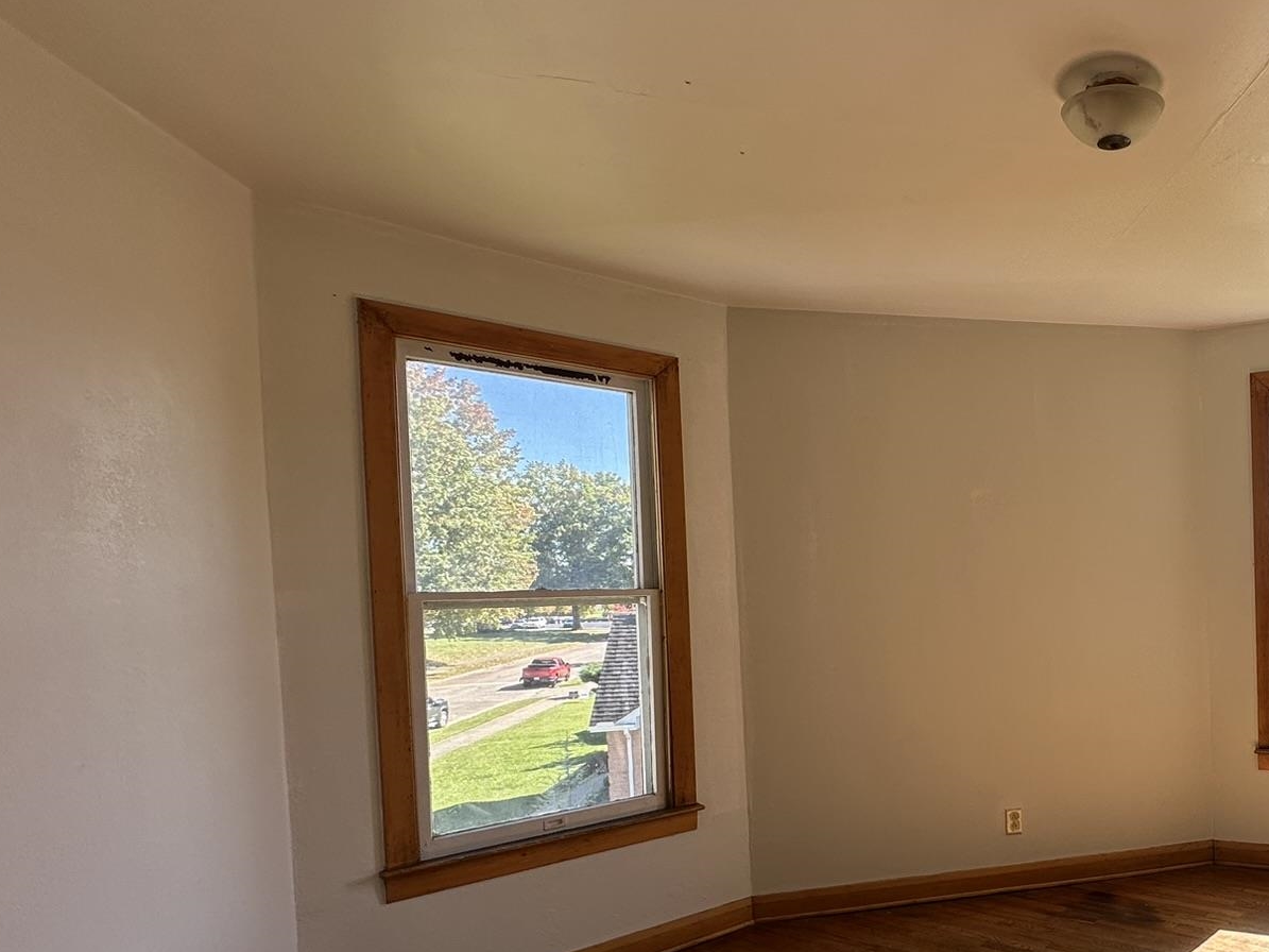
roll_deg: +1.5
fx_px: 880
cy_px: 606
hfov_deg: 63.3
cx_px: 1071
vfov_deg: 56.0
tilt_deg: -1.4
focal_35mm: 24
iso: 40
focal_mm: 2.22
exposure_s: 1/149
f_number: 2.2
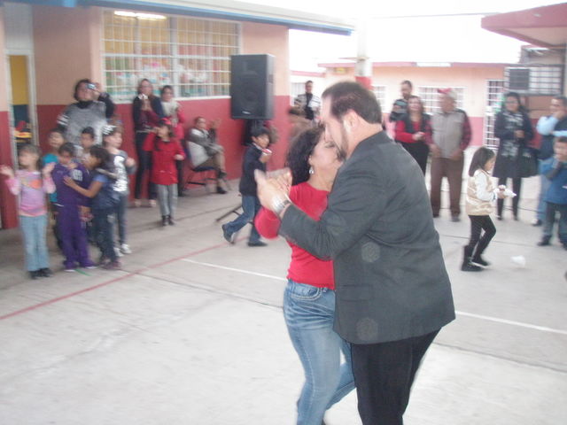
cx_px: 284
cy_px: 212
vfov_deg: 37.7
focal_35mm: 38
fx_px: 622
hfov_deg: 49.0
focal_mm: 6.7
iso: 400
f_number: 3.5
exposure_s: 1/30
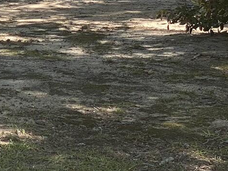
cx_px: -176
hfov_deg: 8.5
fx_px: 1482
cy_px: -78
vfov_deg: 6.5
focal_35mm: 225
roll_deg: +2.9
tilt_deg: -0.5
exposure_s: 1/545
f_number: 2
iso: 20
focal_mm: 6
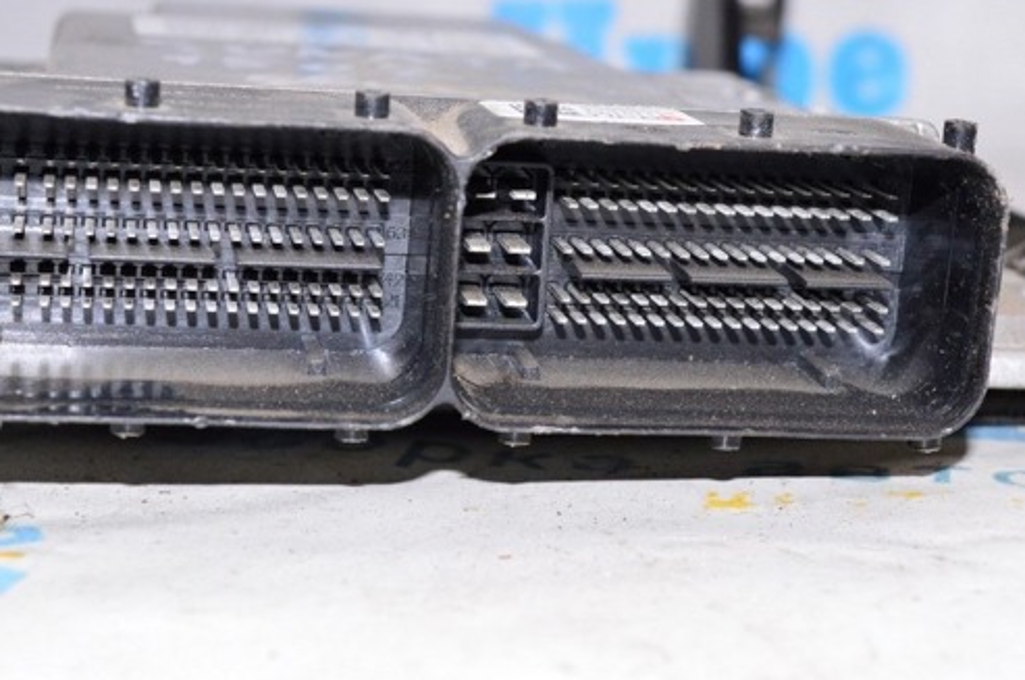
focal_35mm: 74
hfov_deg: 27.4
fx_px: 2103
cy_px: 242
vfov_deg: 18.3
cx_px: 457
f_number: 8
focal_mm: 38
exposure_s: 1/160
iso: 1600
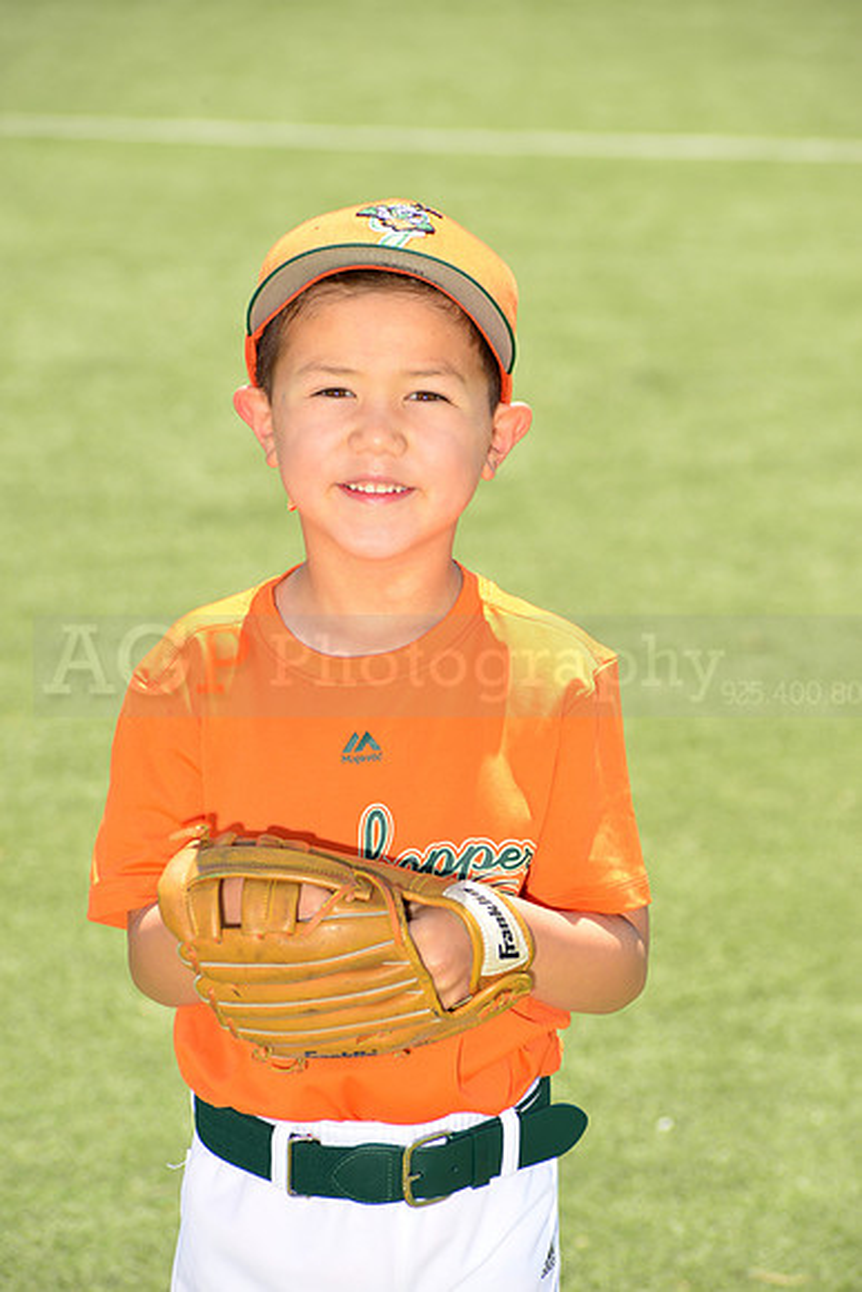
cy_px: 646
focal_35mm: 185
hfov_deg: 7.4
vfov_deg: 11.1
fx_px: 6640
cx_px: 431
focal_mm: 185
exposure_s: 1/250
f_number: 11
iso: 250
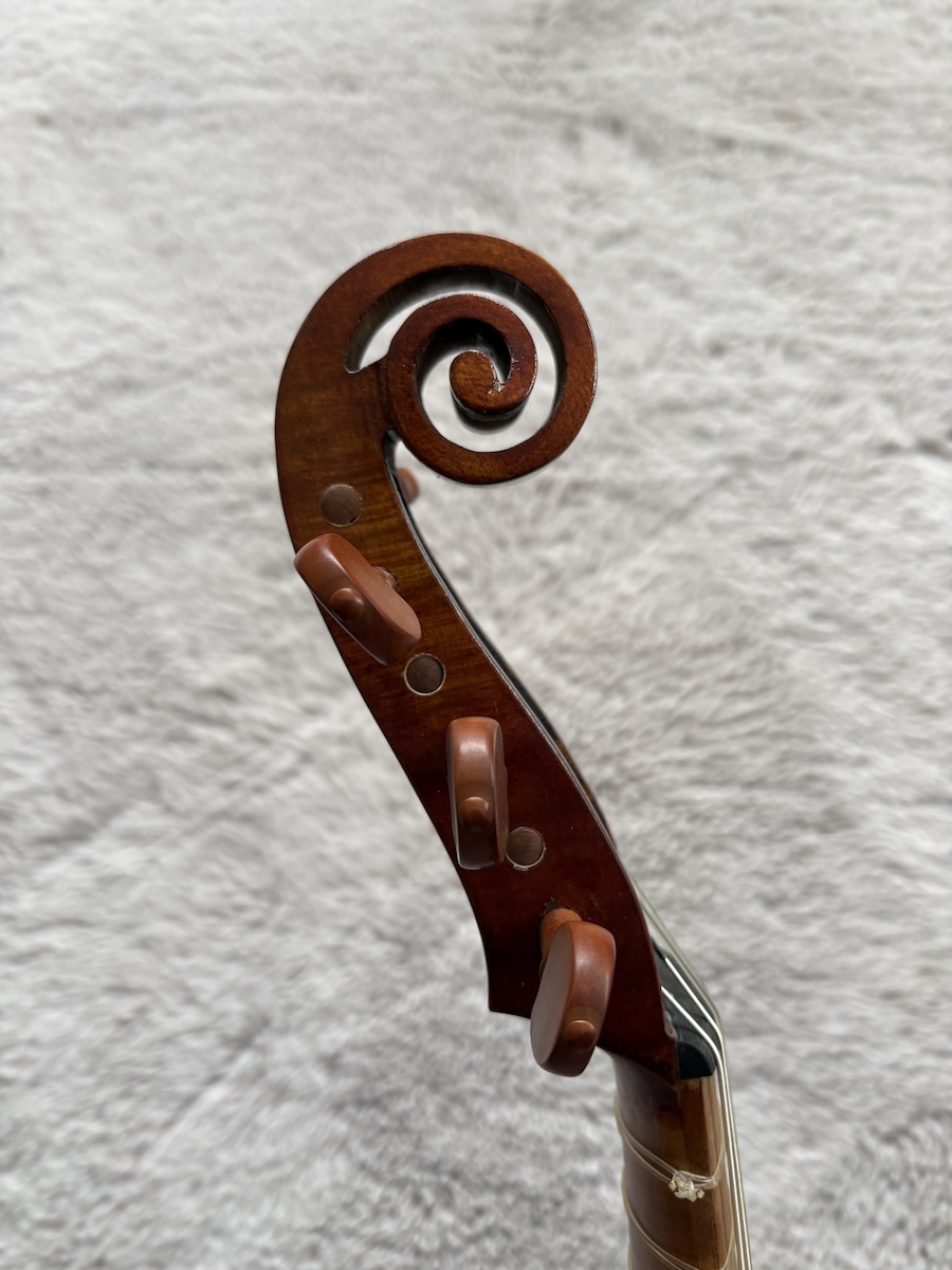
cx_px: 476
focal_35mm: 26
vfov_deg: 67.3
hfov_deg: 53.1
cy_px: 635
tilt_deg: -69.4
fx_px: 953
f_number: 1.6
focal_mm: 5.96
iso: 125
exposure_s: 1/79
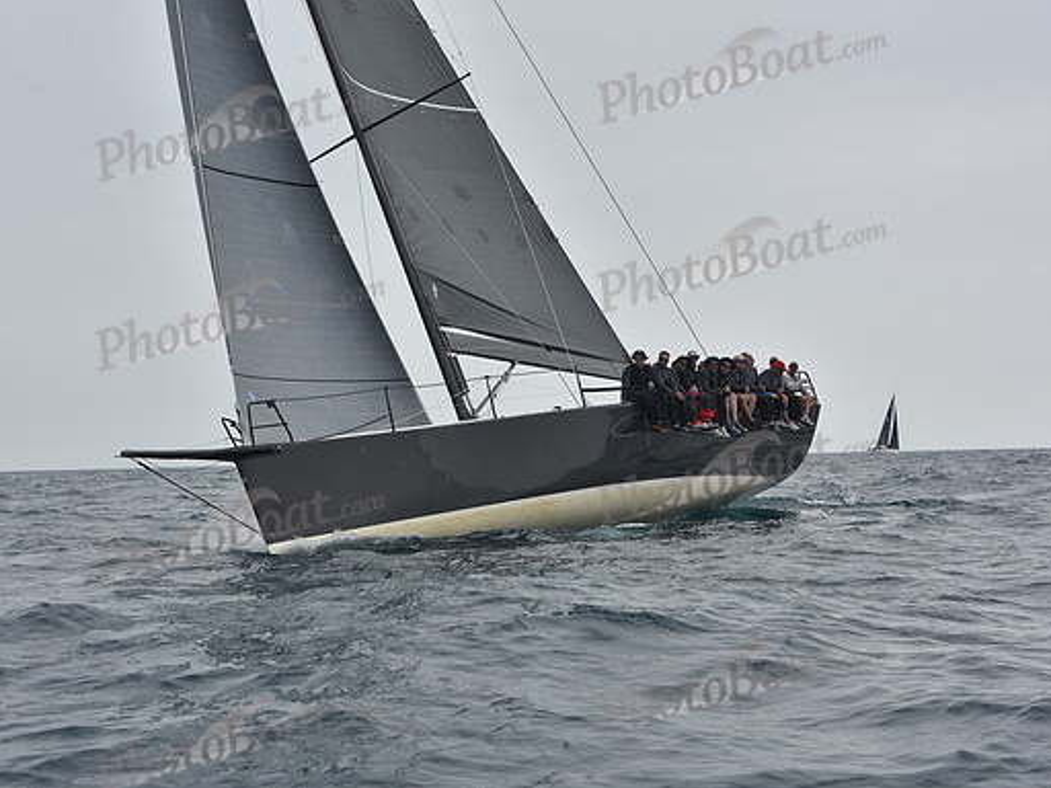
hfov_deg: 23.0
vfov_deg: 17.4
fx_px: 2581
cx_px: 493
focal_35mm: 85
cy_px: 395
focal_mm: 78
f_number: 10
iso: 250
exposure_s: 1/800
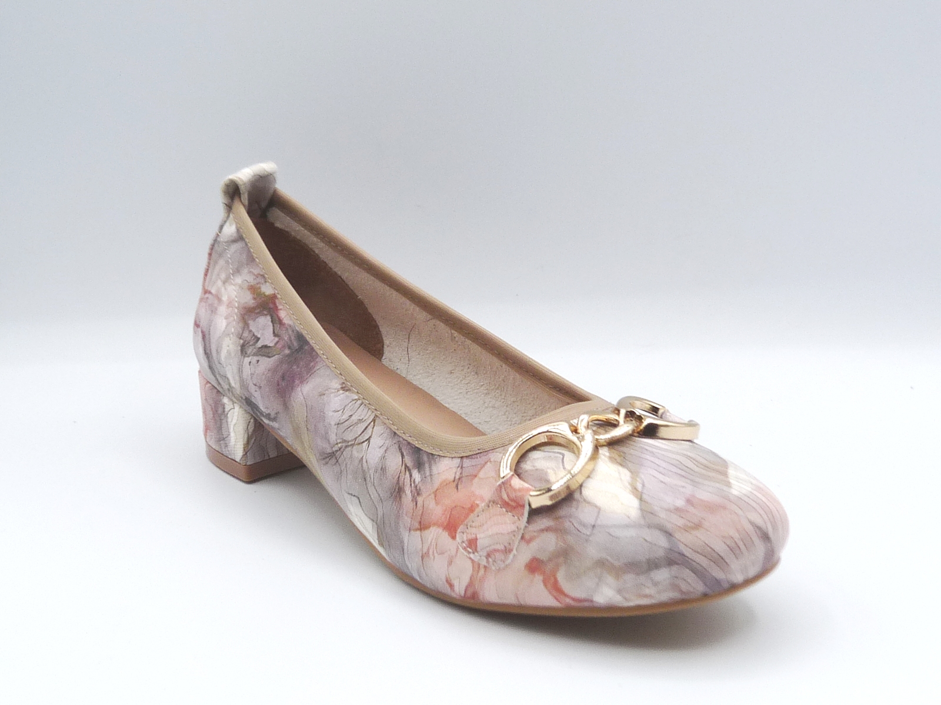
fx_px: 1332
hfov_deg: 38.9
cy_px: 352
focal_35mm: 49
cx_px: 470
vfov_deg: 29.7
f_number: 5
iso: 100
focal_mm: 4.8
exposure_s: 1/200
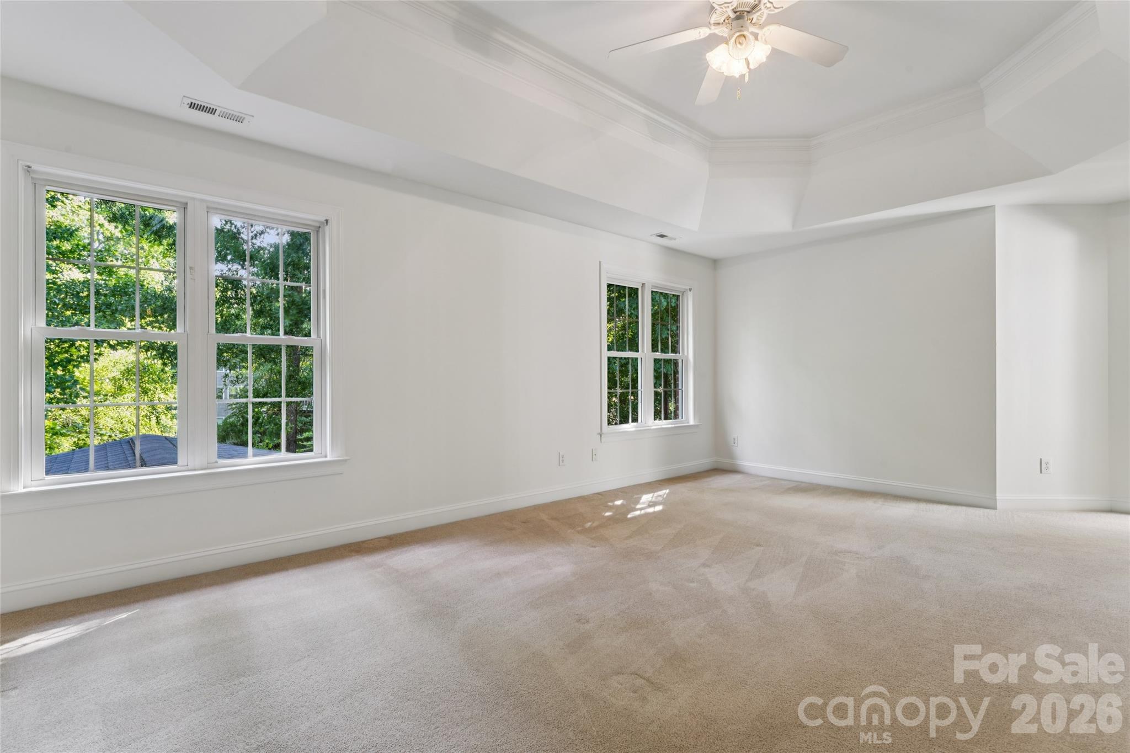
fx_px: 524
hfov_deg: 94.3
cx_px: 565
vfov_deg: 71.4
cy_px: 376
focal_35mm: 17
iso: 100
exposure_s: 1
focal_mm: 16.7
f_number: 13
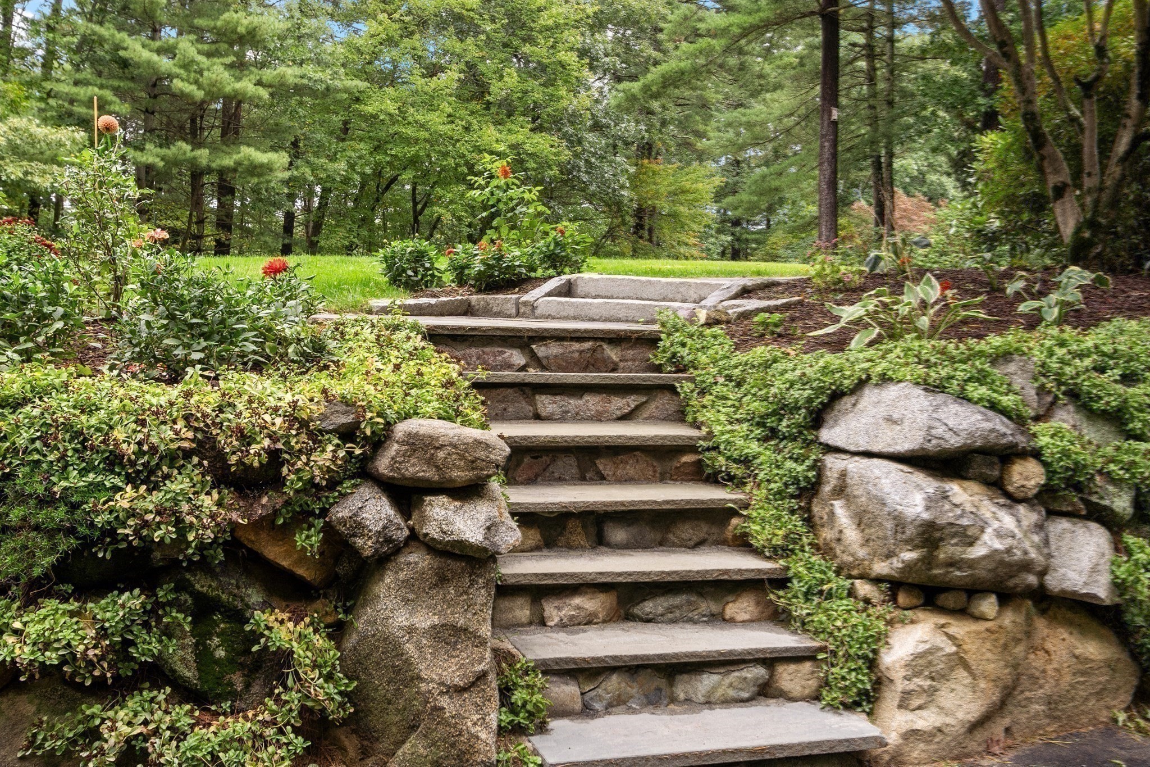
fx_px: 1054
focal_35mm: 33
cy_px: 384
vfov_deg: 40.0
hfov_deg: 57.2
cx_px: 575
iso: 500
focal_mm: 22
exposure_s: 1/125
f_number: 8
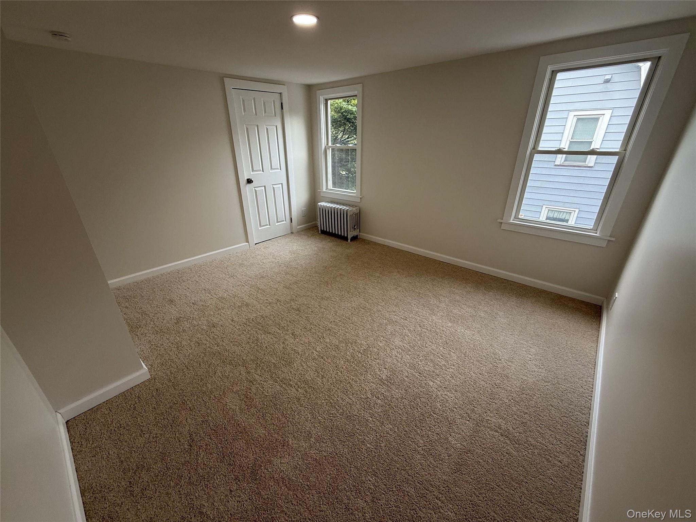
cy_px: 261
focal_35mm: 14
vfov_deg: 85.7
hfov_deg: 102.1
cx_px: 348
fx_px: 281
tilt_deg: -22.9
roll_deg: +0.3
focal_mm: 2.22
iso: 64
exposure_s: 1/99
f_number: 2.2
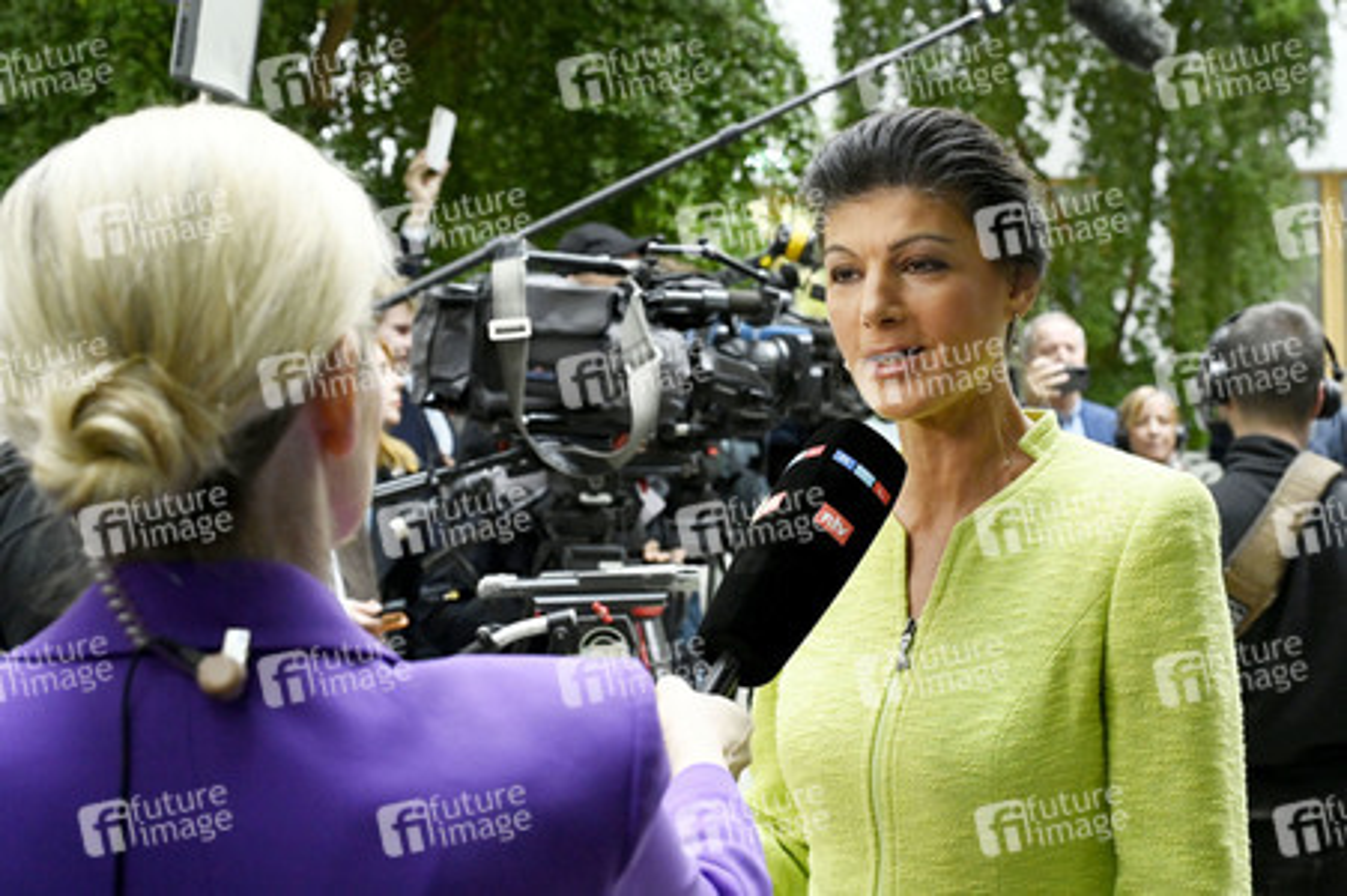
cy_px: 448
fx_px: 1795
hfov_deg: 41.1
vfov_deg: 28.0
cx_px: 674
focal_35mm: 48
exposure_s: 1/320
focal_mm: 48
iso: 5000
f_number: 5.6
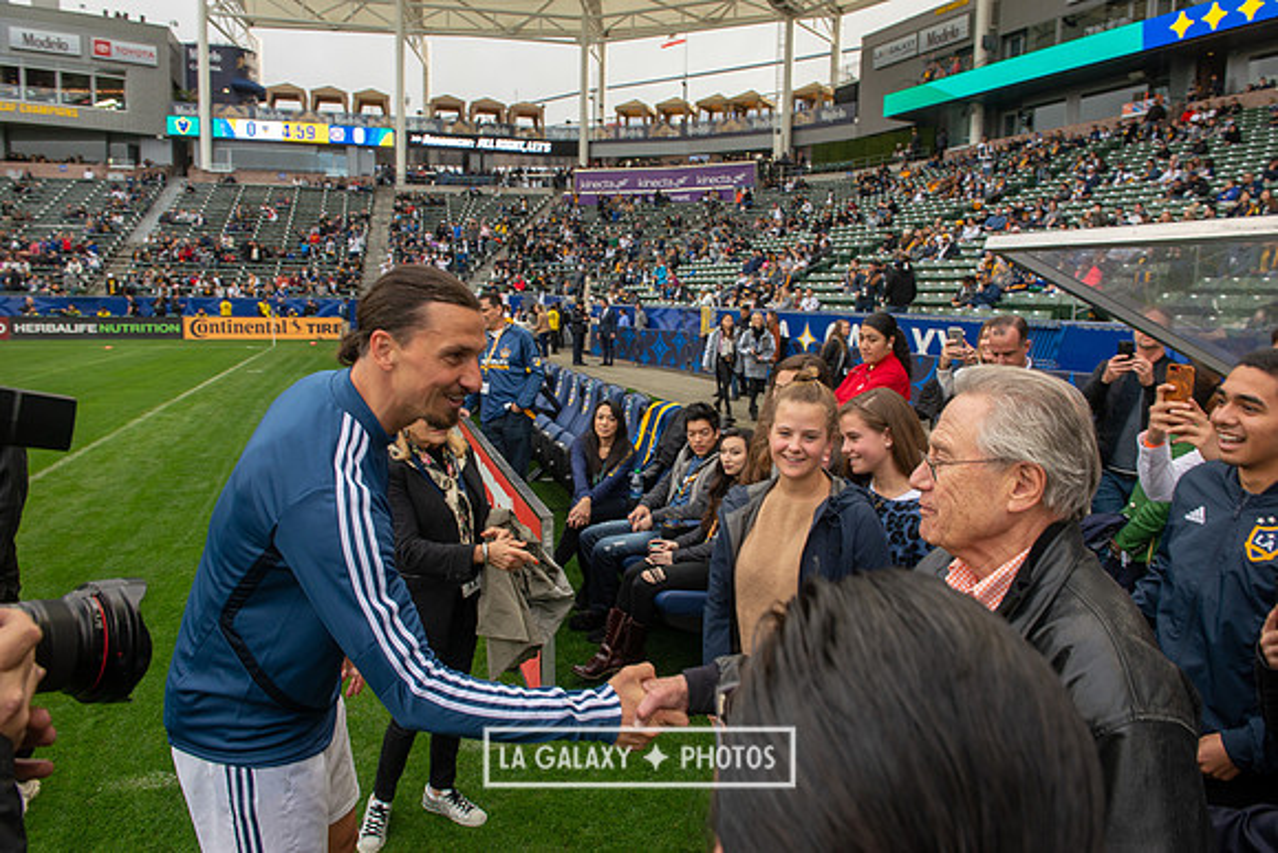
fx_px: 852
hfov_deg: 73.7
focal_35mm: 24
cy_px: 426
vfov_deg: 53.2
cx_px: 639
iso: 500
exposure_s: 1/250
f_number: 8
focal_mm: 24
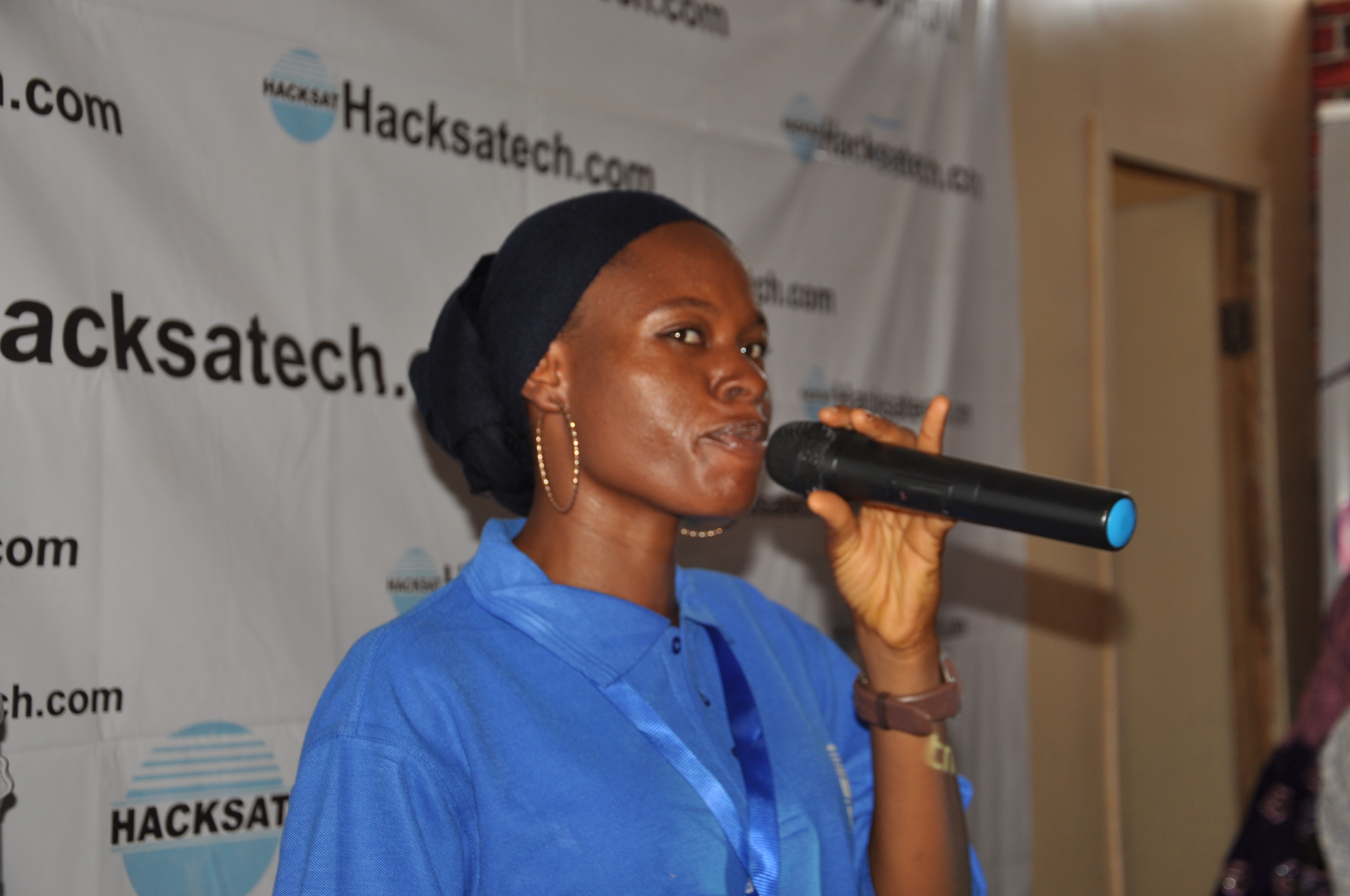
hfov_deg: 31.9
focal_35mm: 63
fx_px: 2360
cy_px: 448
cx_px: 675
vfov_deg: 21.5
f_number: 4.8
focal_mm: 42
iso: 200
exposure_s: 1/60
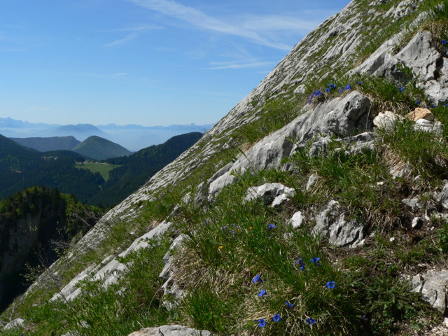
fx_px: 466
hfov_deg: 51.4
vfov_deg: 39.7
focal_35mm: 36
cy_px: 168
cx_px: 224
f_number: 5.2
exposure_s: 1/500
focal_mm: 6
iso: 80
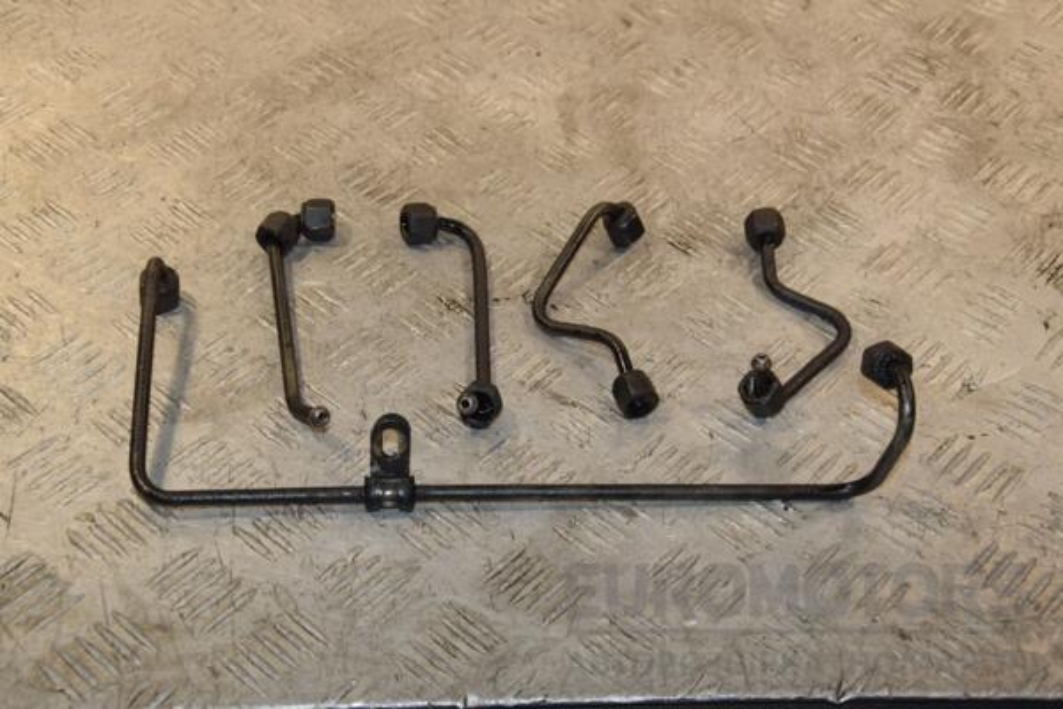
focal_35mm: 57
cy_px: 354
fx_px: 1683
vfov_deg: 23.8
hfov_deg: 35.1
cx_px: 532
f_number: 7.1
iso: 800
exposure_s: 1/200
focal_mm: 38
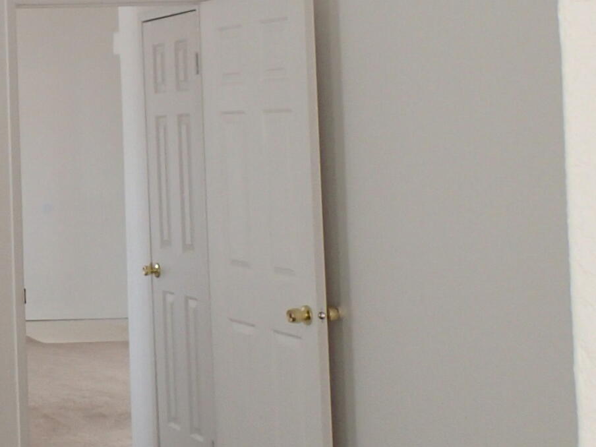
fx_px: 1429
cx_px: -382
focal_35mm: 83
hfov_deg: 19.4
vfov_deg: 17.7
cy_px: 104
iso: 160
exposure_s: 1/60
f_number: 2
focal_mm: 4.5
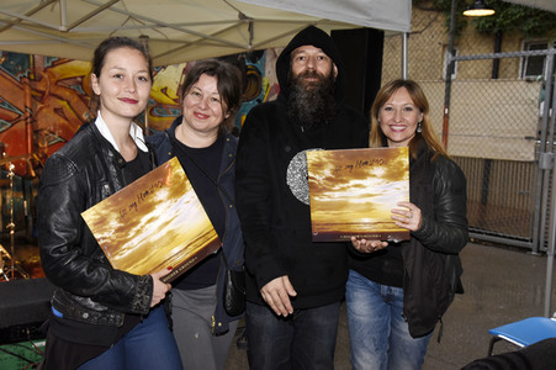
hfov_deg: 44.5
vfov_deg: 30.5
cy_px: 185
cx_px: 278
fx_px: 679
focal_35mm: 44
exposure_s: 1/60
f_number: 6.3
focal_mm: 44
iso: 1600
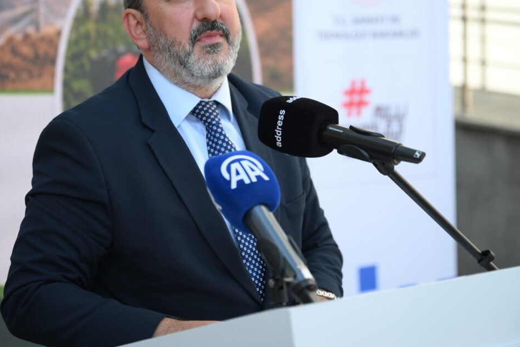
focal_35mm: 95
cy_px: 118
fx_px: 1372
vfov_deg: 14.4
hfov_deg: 21.4
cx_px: 232
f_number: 2.8
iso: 64
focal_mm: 70
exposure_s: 1/400
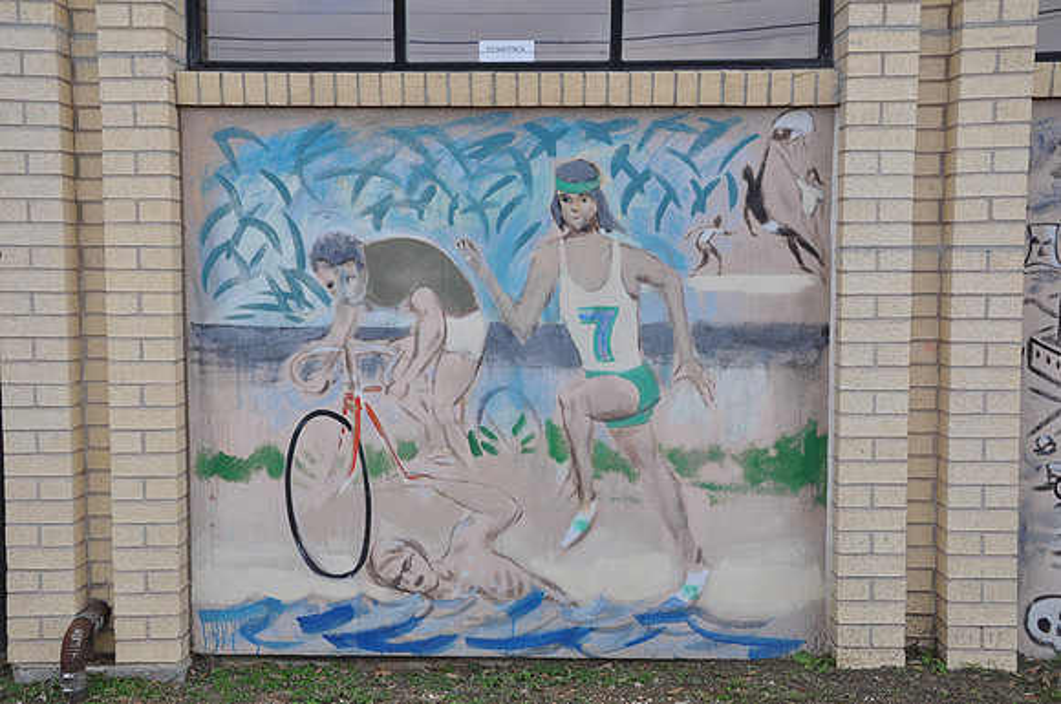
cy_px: 352
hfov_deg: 49.6
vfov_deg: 34.1
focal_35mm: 39
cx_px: 530
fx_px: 1148
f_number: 8
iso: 200
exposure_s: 1/250
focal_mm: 26
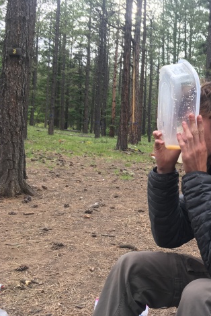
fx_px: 360
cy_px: 160
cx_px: 206
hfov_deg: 30.5
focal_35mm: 41
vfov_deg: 47.4
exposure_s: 1/60
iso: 32
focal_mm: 4.15
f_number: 2.2
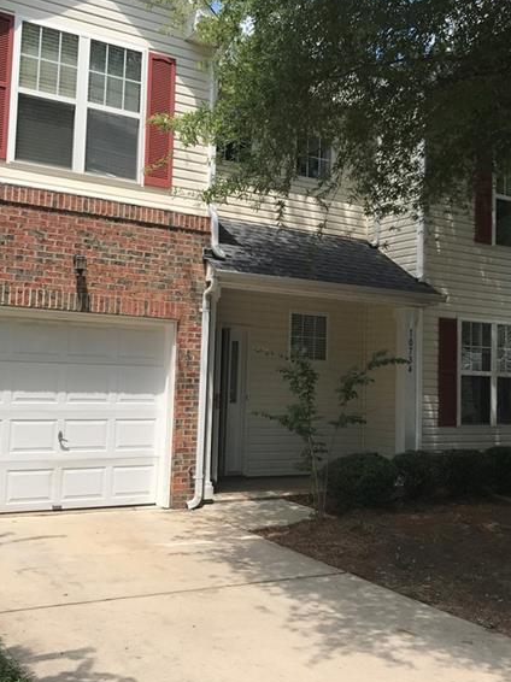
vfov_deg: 49.0
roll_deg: -2.4
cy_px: 331
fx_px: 749
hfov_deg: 37.7
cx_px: 260
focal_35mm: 38
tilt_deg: +6.1
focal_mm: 3.99
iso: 20
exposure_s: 1/2179
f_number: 1.8
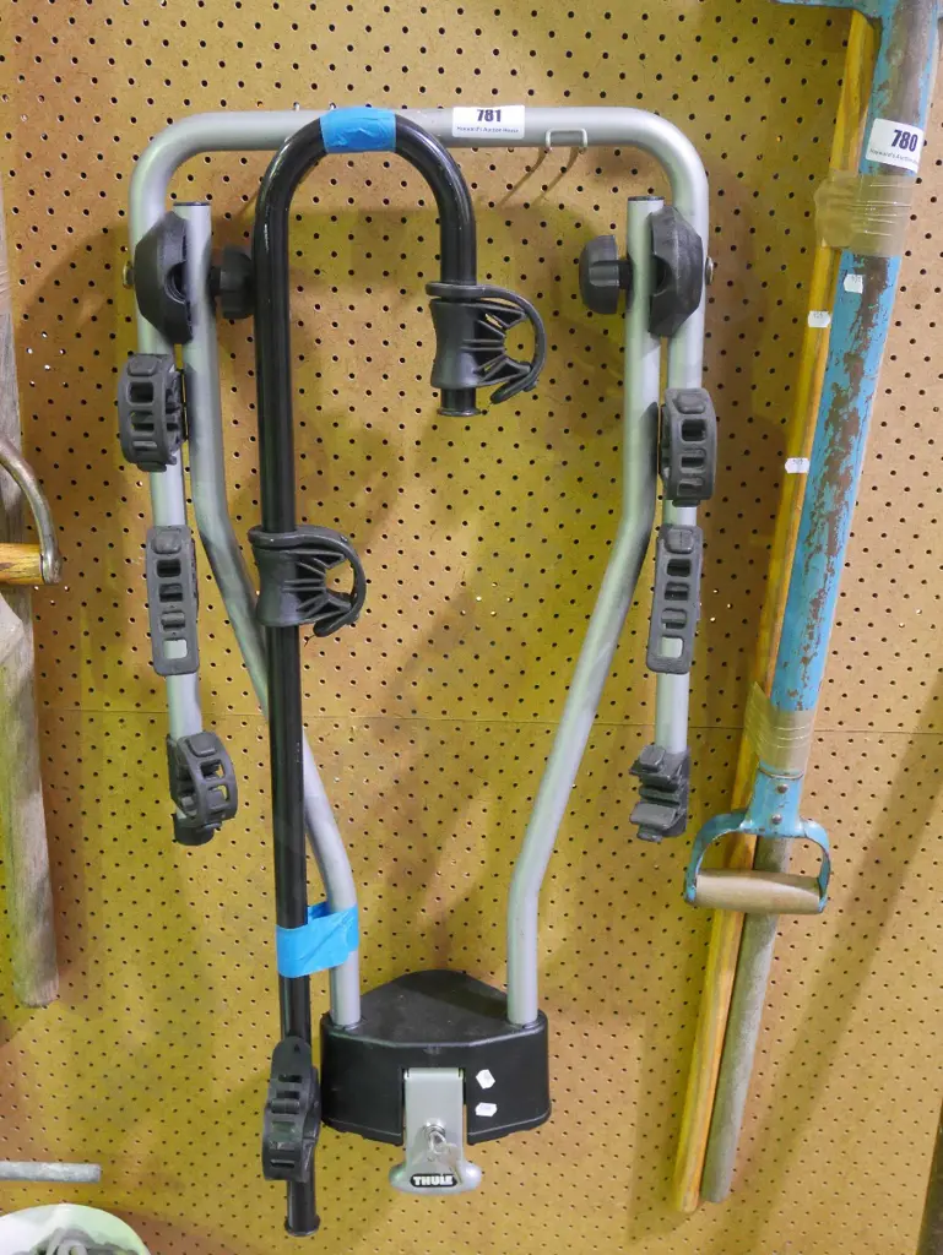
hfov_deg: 37.8
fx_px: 1379
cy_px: 628
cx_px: 472
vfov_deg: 49.0
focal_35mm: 38
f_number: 4.3
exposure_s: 1/25
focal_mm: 19
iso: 3200
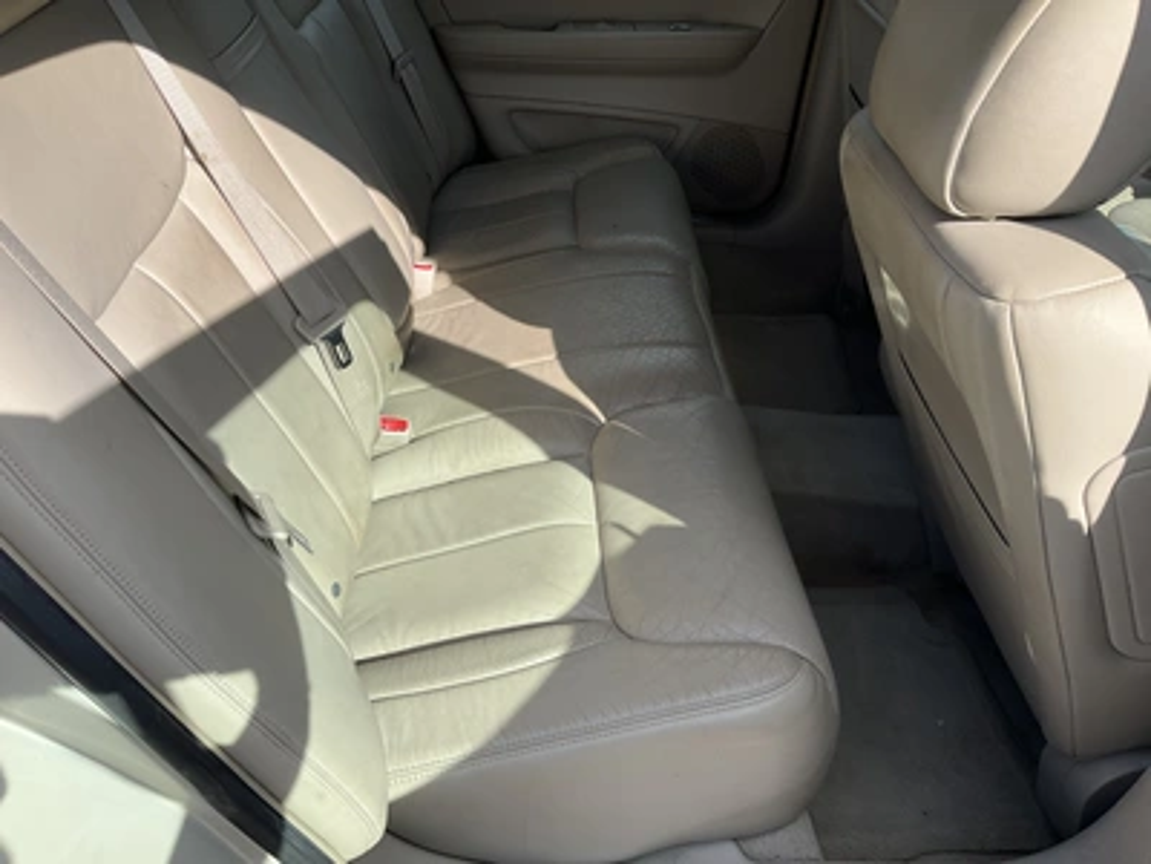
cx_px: 576
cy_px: 432
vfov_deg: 48.2
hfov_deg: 61.7
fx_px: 964
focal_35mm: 29
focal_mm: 3
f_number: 1.8
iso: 25
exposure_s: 1/869
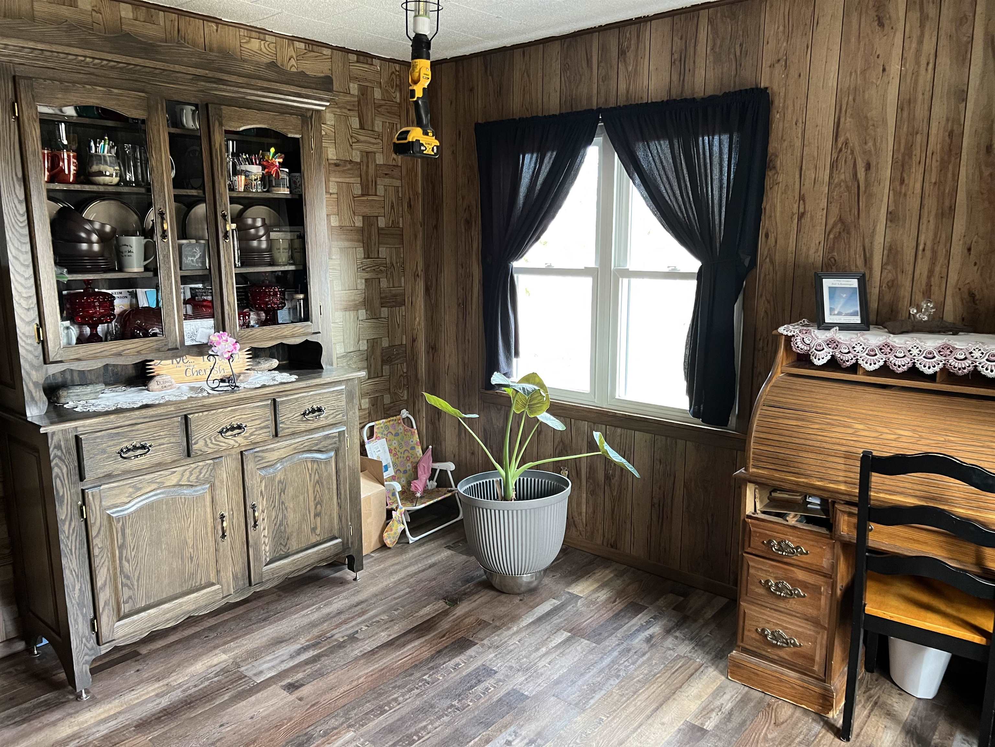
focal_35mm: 26
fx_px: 747
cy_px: 374
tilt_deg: -11.3
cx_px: 498
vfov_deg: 53.1
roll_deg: -0.2
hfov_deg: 67.3
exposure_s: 1/60
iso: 400
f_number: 1.5
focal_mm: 5.7
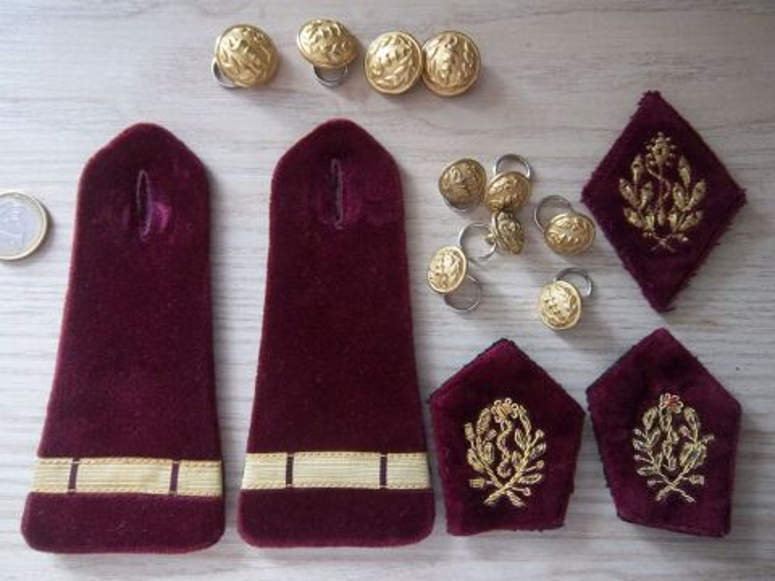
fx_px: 627
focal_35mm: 28
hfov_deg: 63.4
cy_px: 290
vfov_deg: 49.7
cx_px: 388
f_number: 3.5
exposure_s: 1/15
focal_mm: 5.05
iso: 160
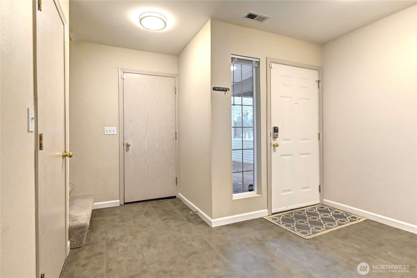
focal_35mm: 15
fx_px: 174
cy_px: 139
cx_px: 208
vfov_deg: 77.3
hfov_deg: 100.4
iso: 3200
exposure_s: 1/3.33
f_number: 11
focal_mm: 10
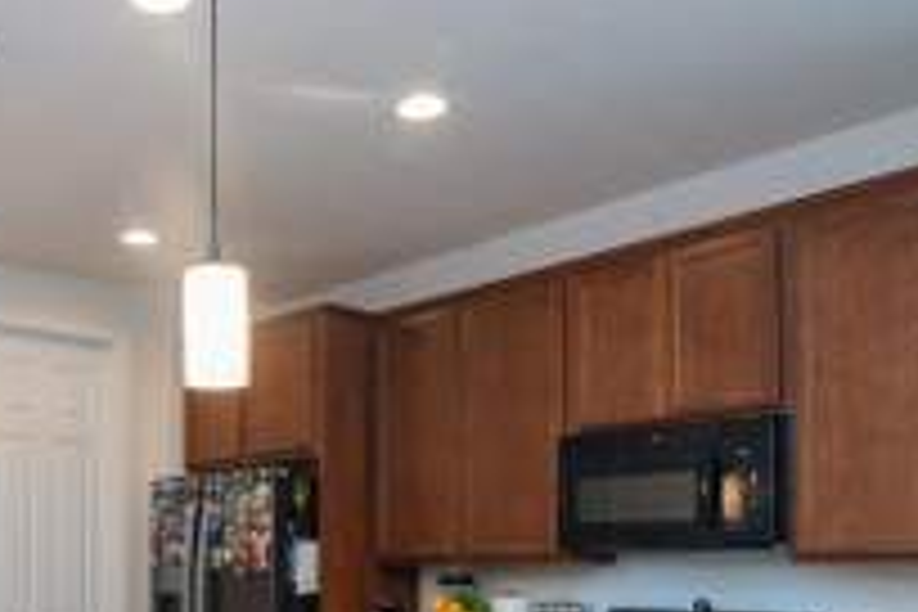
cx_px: 220
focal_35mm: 40
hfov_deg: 46.6
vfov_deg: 31.6
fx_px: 1020
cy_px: 565
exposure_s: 1/13
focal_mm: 17
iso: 250
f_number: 8
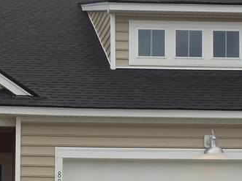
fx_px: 1188
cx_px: 5
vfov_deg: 8.7
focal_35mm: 170
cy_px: 170
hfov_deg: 11.5
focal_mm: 6
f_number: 3.5
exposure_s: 1/160
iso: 80
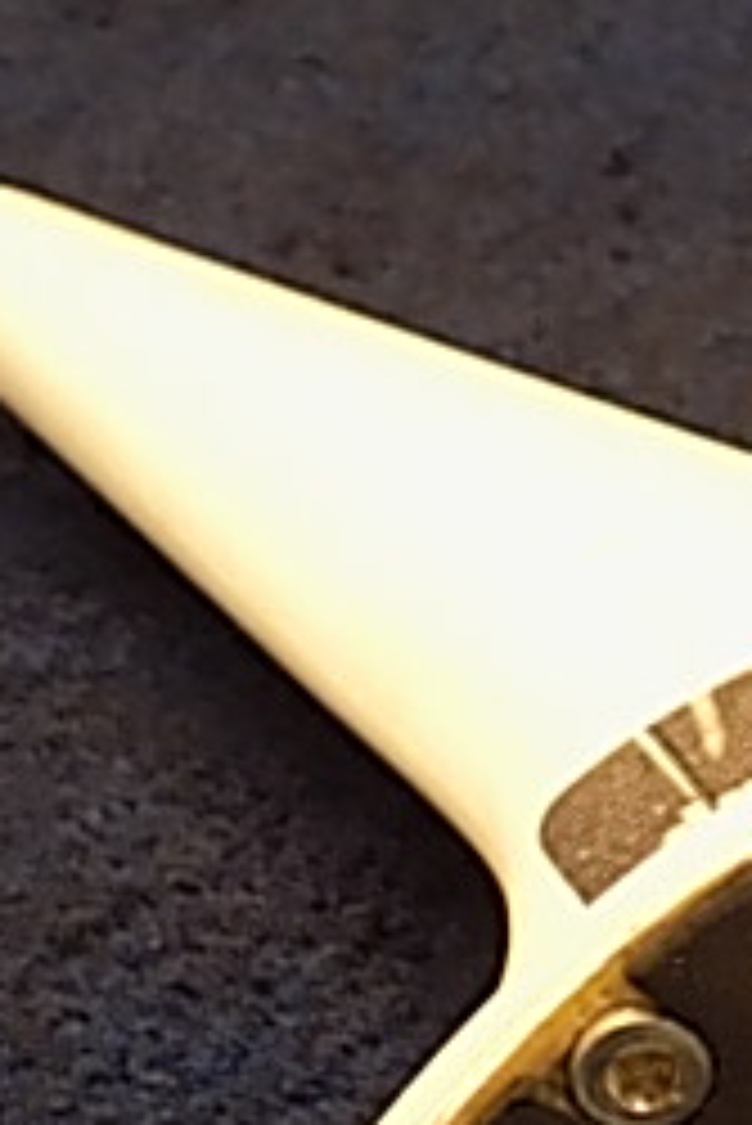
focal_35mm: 173
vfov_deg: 11.9
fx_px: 5413
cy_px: 742
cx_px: 527
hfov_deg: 7.9
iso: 400
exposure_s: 1/25
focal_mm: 11.5
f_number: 4.1
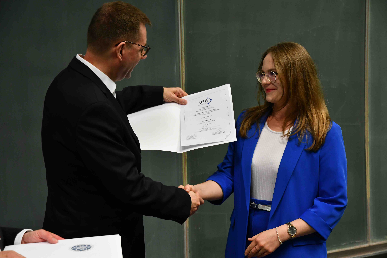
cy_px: 129
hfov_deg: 29.2
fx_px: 742
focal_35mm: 69
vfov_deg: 19.7
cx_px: 194
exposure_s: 1/80
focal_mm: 46
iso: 1600
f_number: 4.5
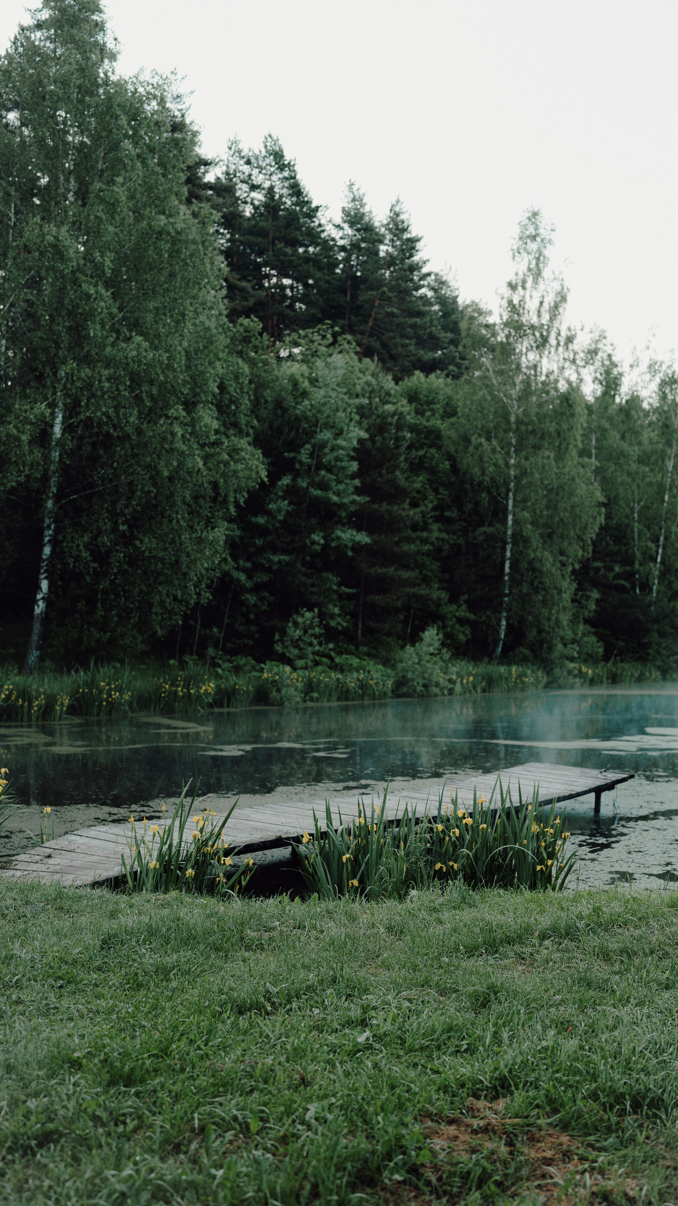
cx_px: 385
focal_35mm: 37
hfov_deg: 31.9
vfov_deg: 54.0
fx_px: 1183
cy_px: 602
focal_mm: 35
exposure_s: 1/160
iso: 100
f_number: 2
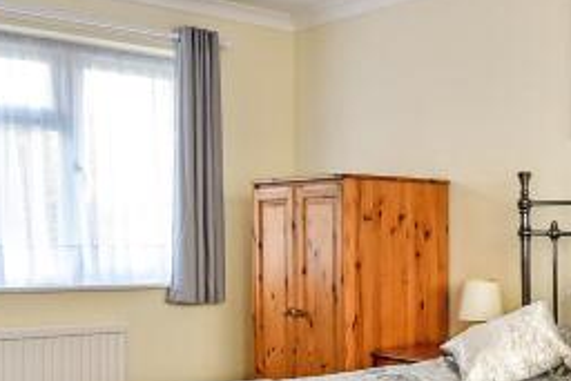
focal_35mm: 56
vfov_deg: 24.1
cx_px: 611
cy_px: 252
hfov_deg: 31.9
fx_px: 889
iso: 400
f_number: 7.1
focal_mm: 14
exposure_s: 1/50
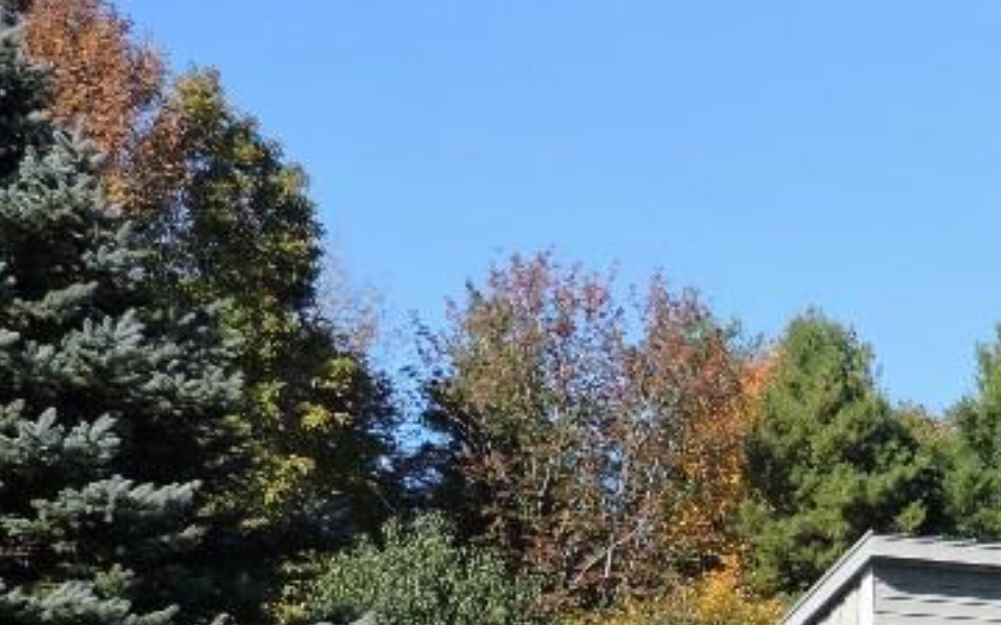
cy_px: 868
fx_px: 3299
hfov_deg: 16.3
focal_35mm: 121
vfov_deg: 10.5
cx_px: 1291
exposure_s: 1/800
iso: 100
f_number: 3.3
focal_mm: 7.1
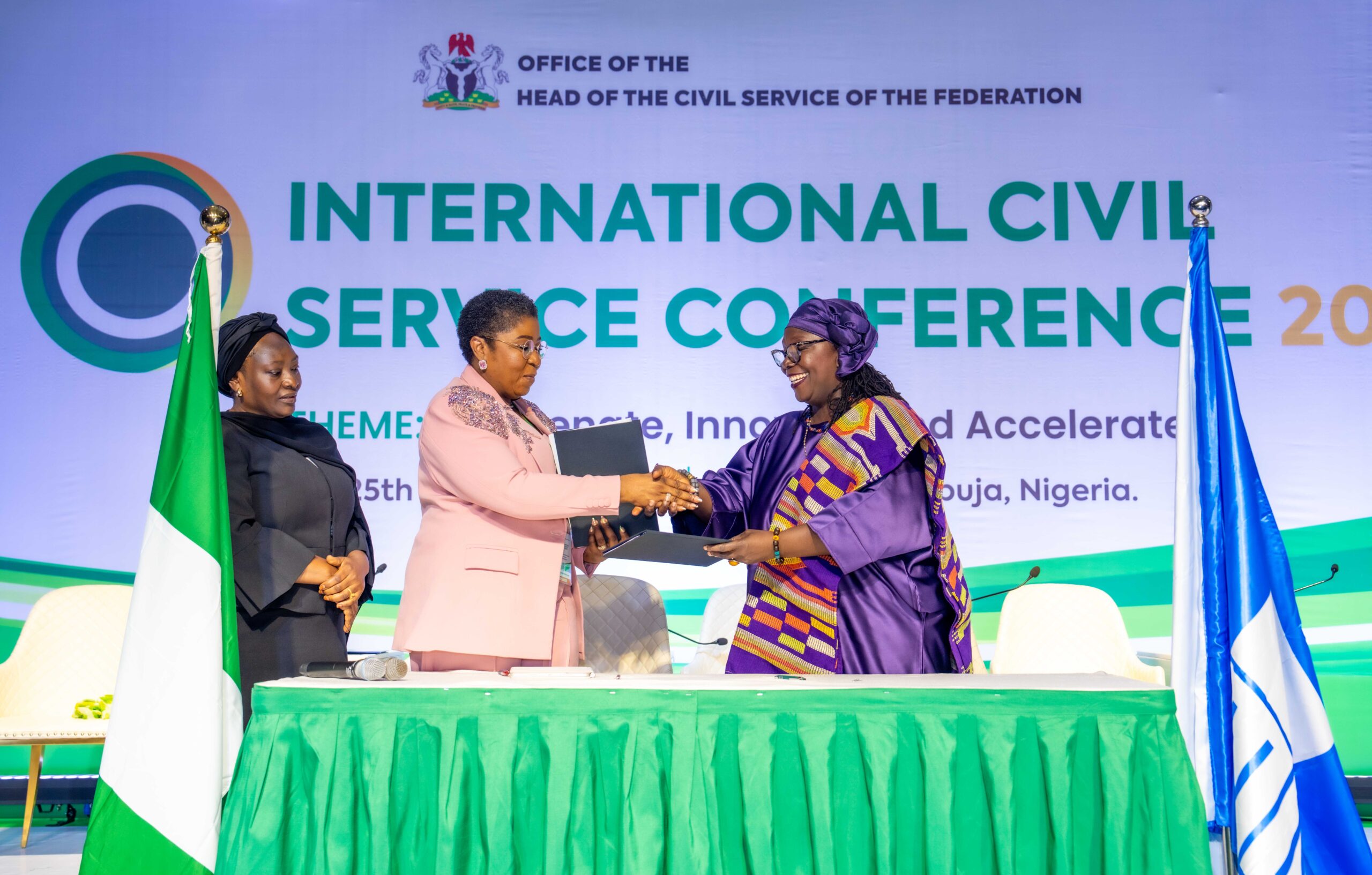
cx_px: 686
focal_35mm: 47
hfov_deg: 42.3
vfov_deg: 27.7
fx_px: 1773
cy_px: 425
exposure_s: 1/200
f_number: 4
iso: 800
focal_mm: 46
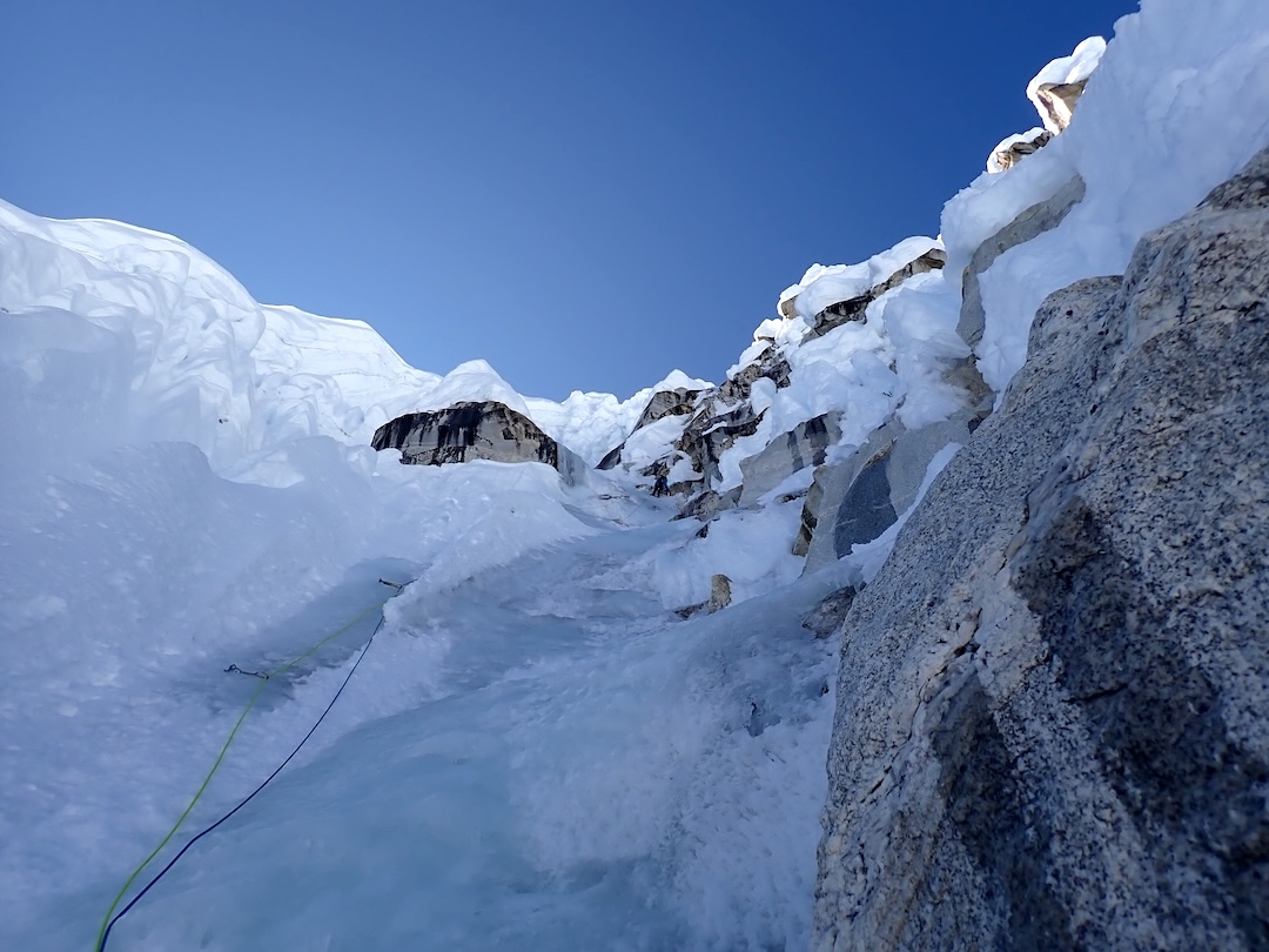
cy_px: 476
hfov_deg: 69.4
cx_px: 634
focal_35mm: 25
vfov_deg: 54.9
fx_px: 916
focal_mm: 4.5
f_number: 8
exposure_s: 1/200
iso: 100
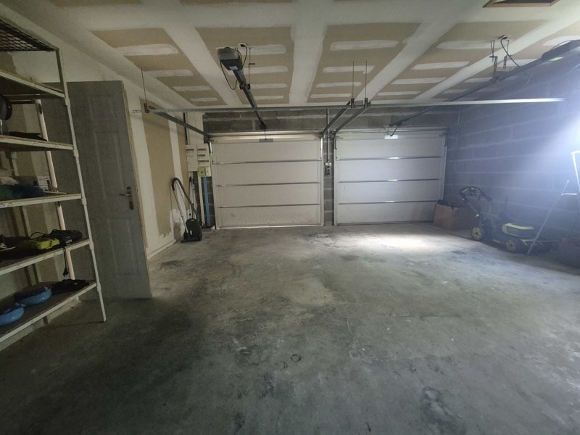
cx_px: 290
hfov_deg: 106.2
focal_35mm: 13
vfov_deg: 89.9
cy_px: 218
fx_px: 218
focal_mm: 2.2
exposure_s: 1/50
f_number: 2.2
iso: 1250
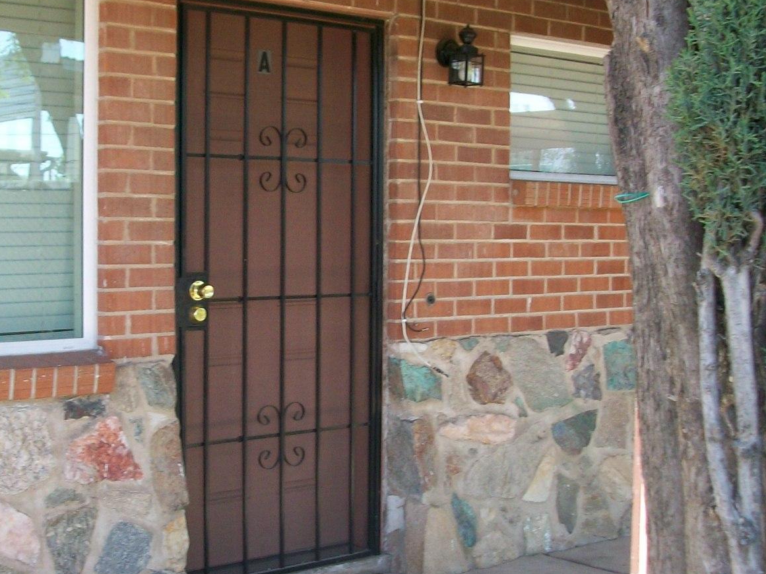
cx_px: 302
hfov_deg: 32.1
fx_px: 1327
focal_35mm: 60
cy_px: 265
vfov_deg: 24.4
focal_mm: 5.7
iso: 80
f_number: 2.8
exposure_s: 1/176
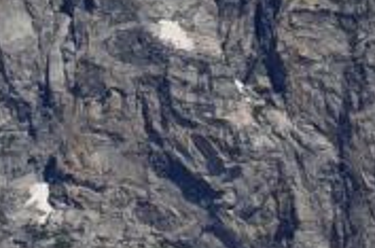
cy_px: -39
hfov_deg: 1.9
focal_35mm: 1082
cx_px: 114
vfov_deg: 1.3
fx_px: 11241
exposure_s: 1/2000
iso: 200
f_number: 5.6
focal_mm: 200
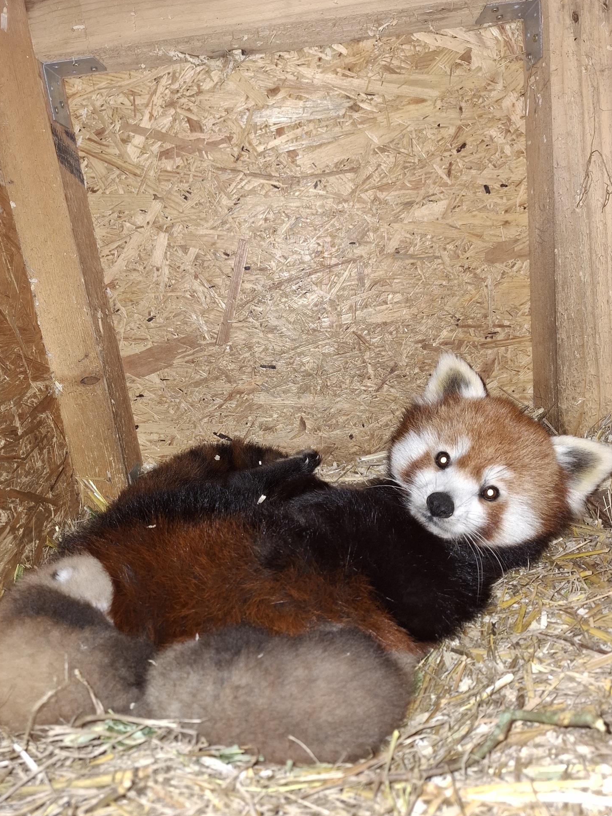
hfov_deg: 56.8
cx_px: 301
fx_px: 566
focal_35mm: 24
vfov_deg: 71.6
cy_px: 415
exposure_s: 1/50
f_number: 1.8
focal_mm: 5.54
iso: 250
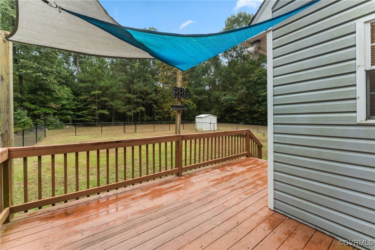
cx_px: 188
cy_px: 125
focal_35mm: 14
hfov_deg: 104.3
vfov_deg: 81.2
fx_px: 146
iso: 1000
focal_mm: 14
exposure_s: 1/125
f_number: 8
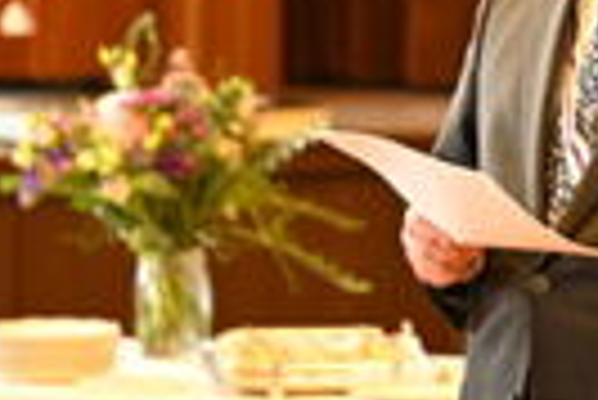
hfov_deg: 5.4
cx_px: 576
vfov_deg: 3.6
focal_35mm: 378
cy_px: -103
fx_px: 6286
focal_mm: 105
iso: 5000
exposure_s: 1/320
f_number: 2.8
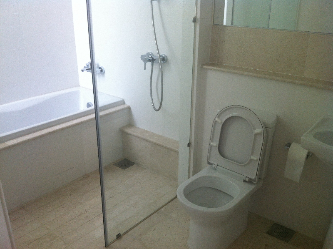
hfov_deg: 52.7
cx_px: 166
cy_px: 124
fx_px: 336
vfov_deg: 40.6
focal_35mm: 35
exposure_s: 1/20
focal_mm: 3.85
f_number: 2.8
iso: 80
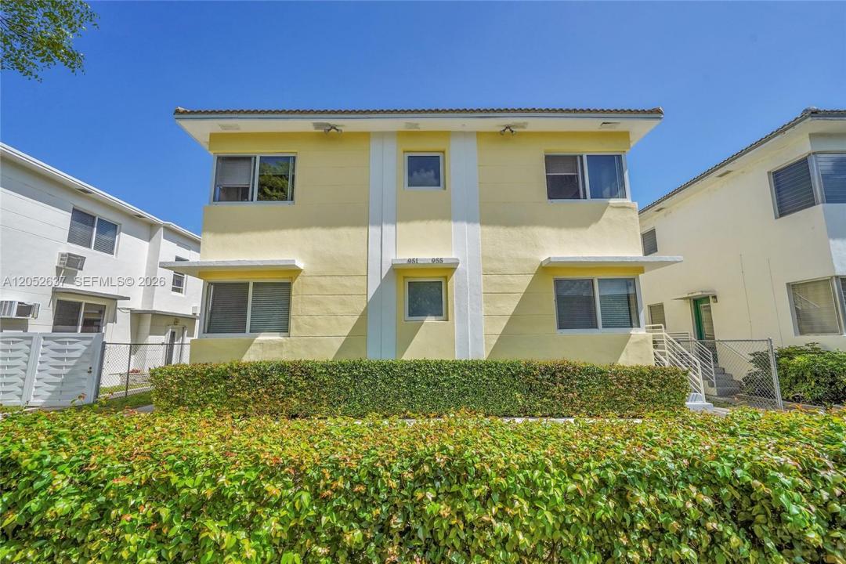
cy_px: 282
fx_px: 352
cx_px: 423
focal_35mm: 15
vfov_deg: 77.3
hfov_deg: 100.4
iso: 400
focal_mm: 15
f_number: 8
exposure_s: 1/320
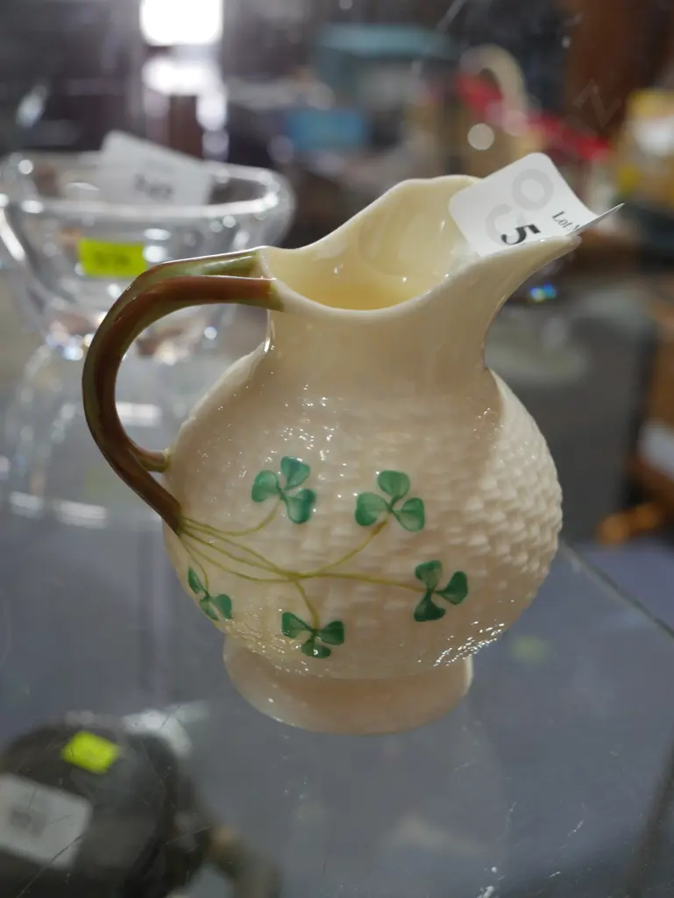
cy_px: 449
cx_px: 337
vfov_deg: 41.2
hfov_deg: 31.5
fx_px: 1193
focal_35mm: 46
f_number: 5.1
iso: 320
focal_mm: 23
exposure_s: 1/60
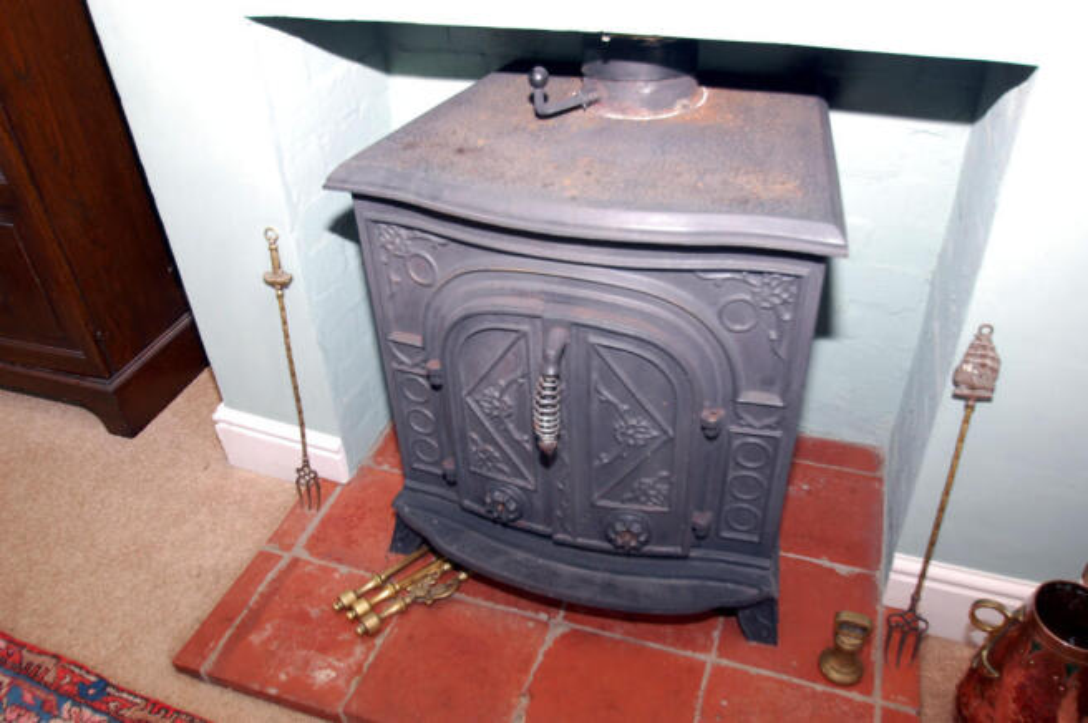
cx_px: 544
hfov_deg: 67.4
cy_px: 362
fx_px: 815
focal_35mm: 27
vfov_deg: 47.8
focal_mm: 18
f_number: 4.2
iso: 500
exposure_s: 1/60
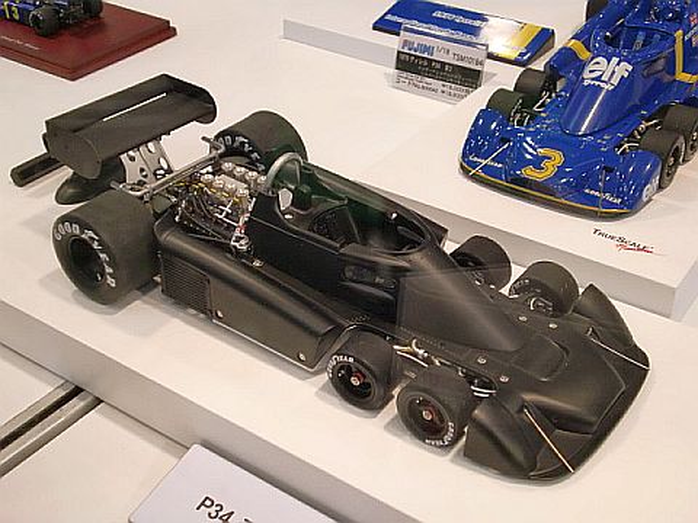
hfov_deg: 39.7
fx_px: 968
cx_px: 349
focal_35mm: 48
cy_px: 262
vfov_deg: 30.3
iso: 200
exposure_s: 1/60
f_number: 3.4
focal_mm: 7.91
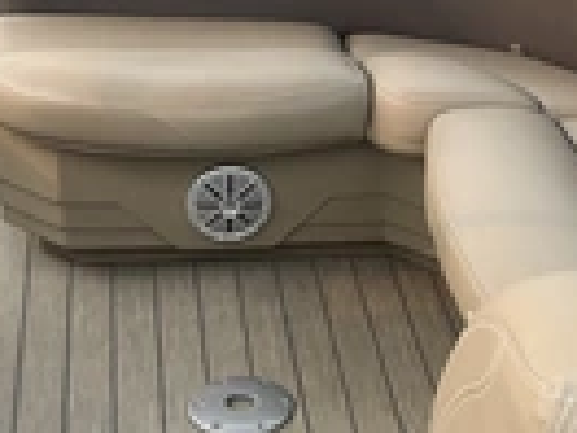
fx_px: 1467
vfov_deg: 16.8
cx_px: 538
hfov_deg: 21.7
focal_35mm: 88
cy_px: 184
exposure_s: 1/303
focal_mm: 3
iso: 25
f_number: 1.8
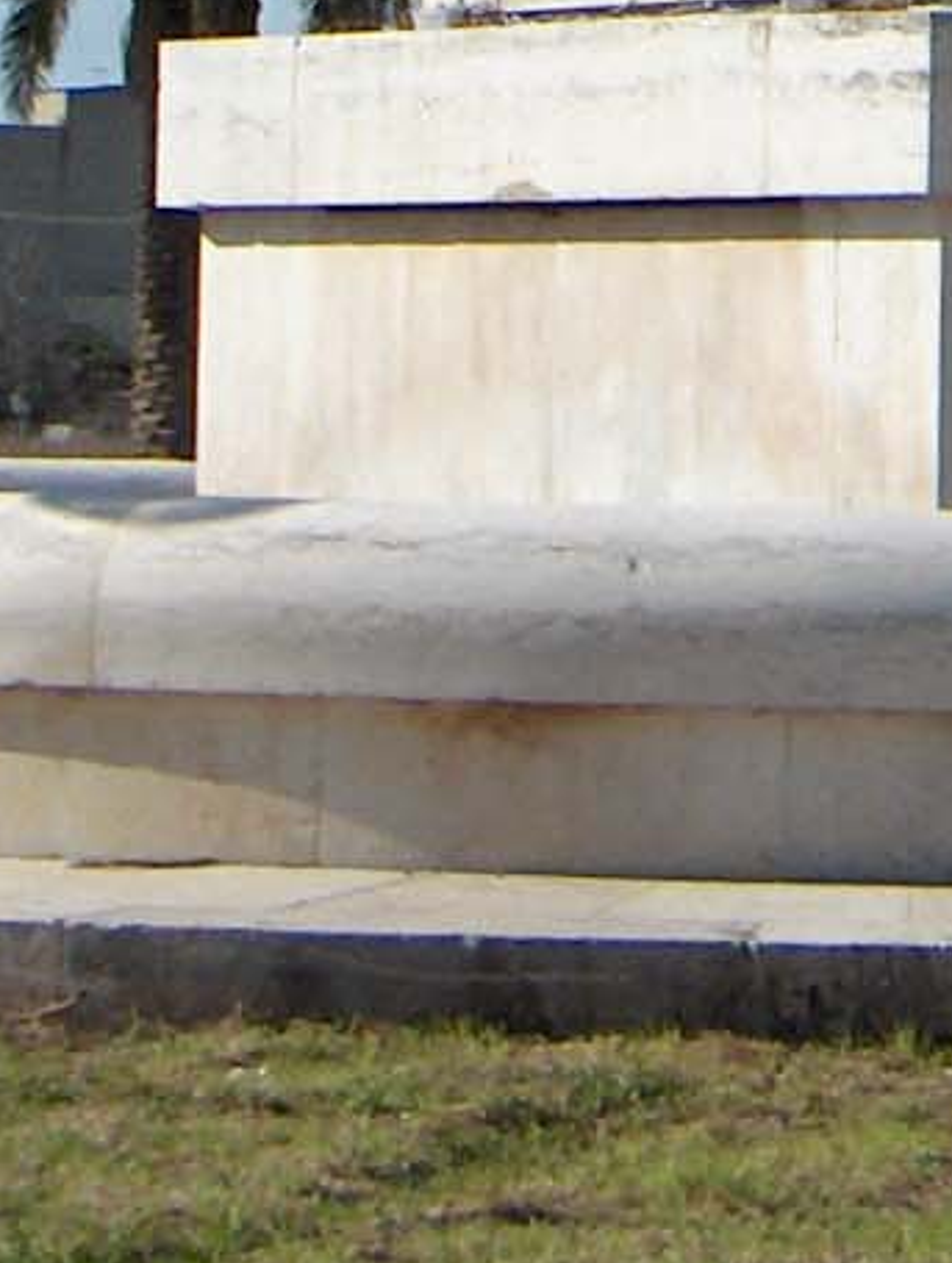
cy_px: -1213
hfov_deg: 6.7
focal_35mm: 222
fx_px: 8114
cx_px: 996
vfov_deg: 8.5
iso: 100
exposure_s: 1/1250
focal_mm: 8
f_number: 4.8
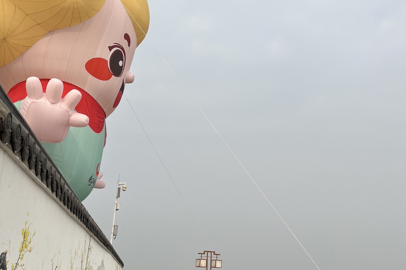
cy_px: 174
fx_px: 417
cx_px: 205
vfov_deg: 35.7
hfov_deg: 51.9
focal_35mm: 37
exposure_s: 1/3521
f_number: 1.6
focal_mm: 5.1
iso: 50
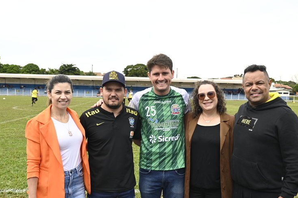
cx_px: 156
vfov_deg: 35.8
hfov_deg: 51.9
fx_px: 306
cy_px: 115
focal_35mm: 37
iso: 200
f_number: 6.3
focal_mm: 30
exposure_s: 1/125
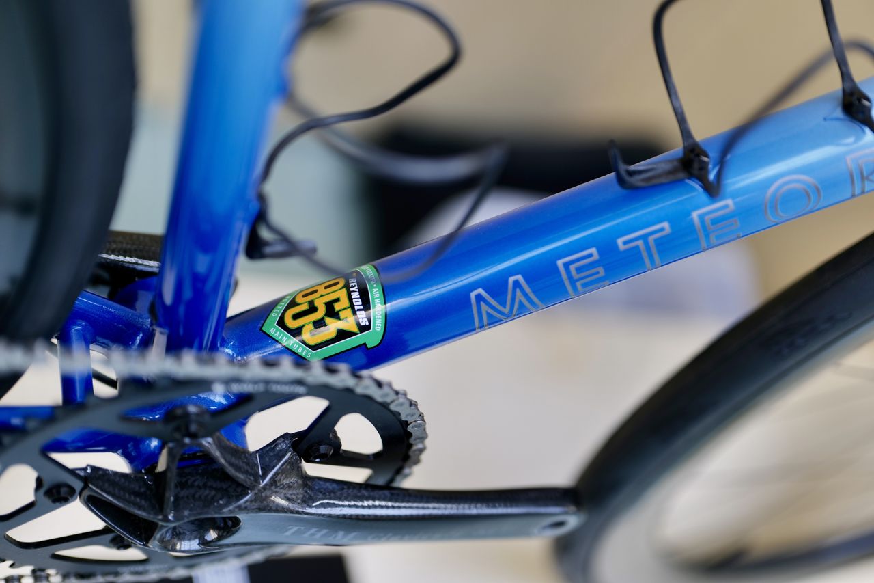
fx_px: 1214
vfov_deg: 27.0
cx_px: 437
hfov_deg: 39.6
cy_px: 292
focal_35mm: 50
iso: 100
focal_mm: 50
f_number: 1.4
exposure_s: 1/160
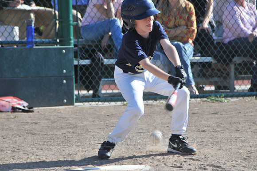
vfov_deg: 4.6
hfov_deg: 6.9
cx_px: 128
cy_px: 86
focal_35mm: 300
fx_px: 2139
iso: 400
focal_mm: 200
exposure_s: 1/500
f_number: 8
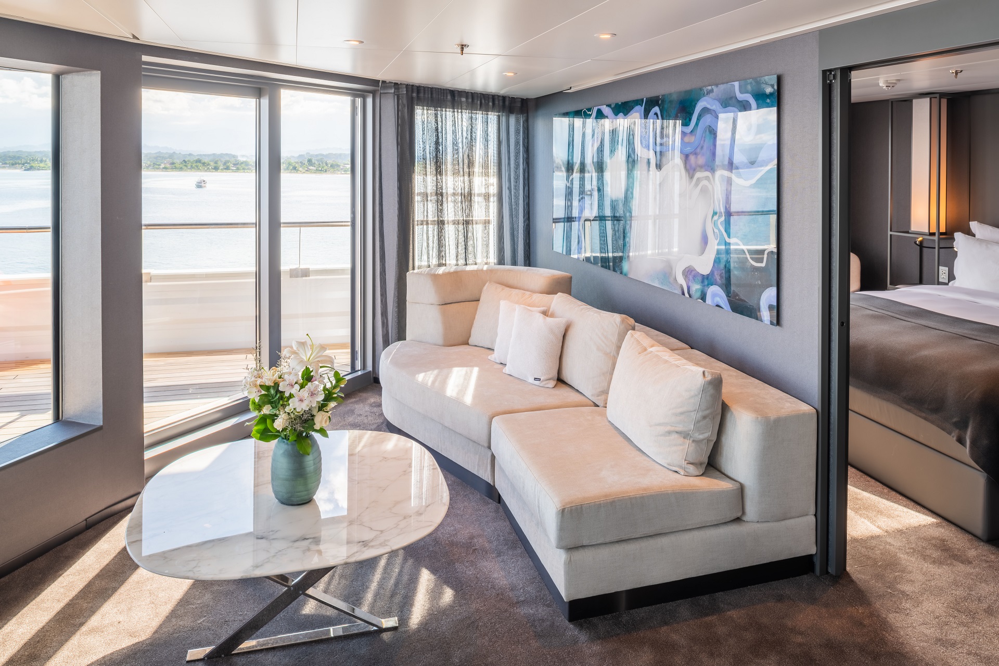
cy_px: 333
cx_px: 500
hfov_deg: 73.7
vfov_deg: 53.1
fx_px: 666
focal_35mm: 24
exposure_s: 1/125
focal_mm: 24
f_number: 11
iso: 64
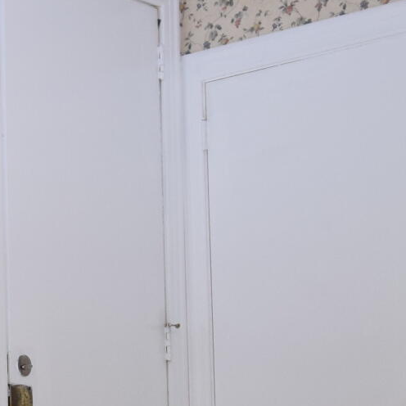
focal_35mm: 108
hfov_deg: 14.8
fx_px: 1433
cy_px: 424
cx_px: -232
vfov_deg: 15.8
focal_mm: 14
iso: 560
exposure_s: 1/60
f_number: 5
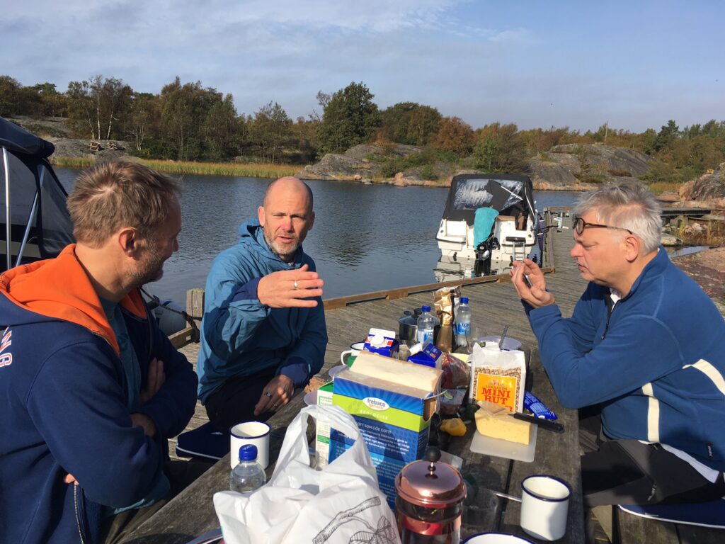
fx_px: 607
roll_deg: -3.4
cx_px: 362
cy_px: 272
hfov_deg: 61.7
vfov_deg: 48.2
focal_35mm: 29
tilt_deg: -10.1
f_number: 2.2
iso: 25
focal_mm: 4.15
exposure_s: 1/1876
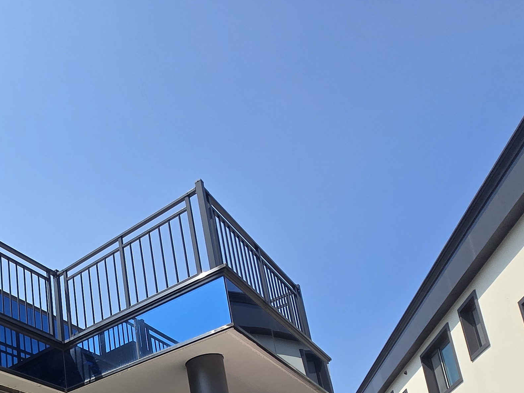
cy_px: 455
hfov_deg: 48.2
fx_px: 500
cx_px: 31
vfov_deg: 35.3
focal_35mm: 33
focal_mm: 1.7
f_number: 2.2
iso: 25
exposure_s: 1/992
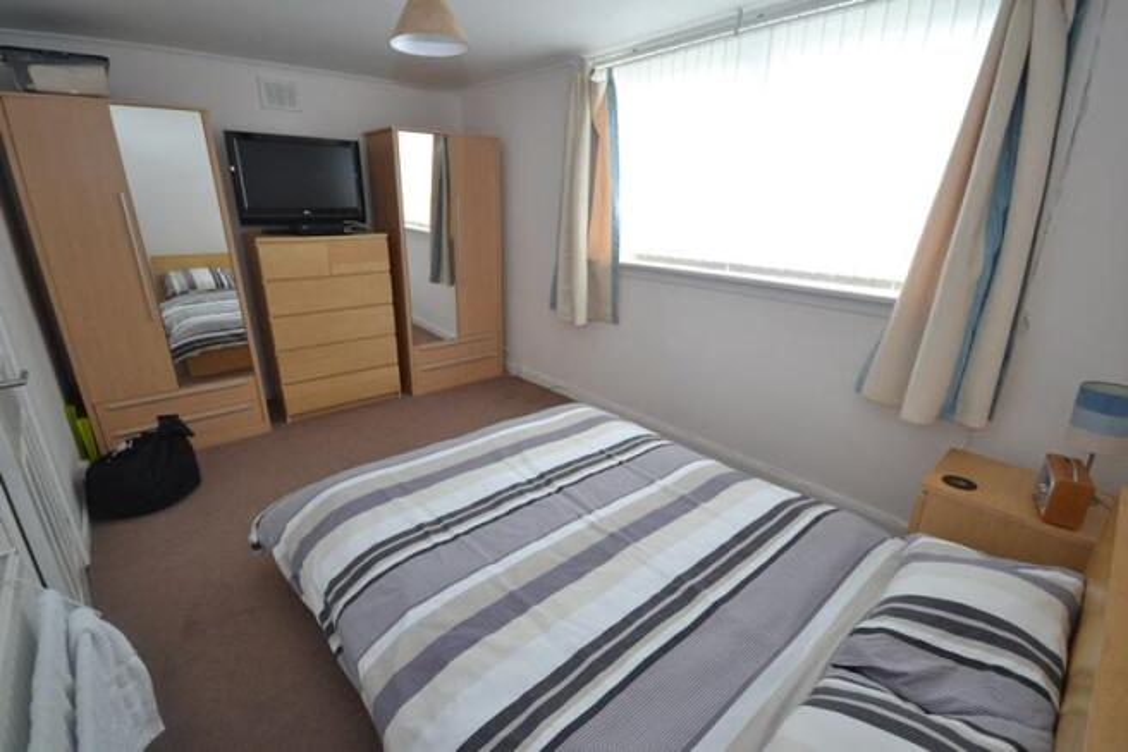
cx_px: 564
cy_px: 376
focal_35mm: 15
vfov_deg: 77.3
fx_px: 470
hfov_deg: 100.4
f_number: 4
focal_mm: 10
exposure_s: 1/125
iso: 800
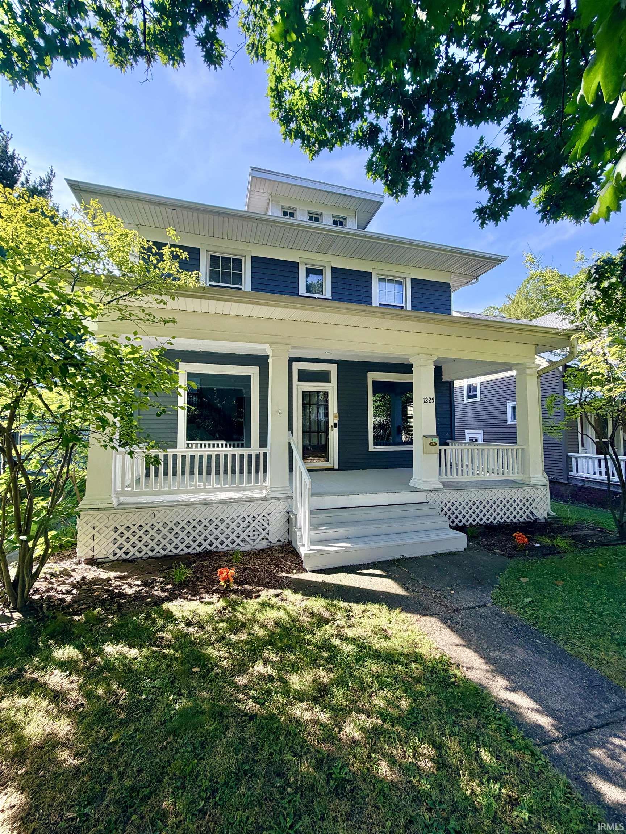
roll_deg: -0.3
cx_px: 313
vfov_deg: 102.1
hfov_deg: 85.7
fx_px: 338
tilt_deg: +2.2
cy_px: 417
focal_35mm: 14
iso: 64
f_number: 2.2
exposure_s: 1/502
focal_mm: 2.22
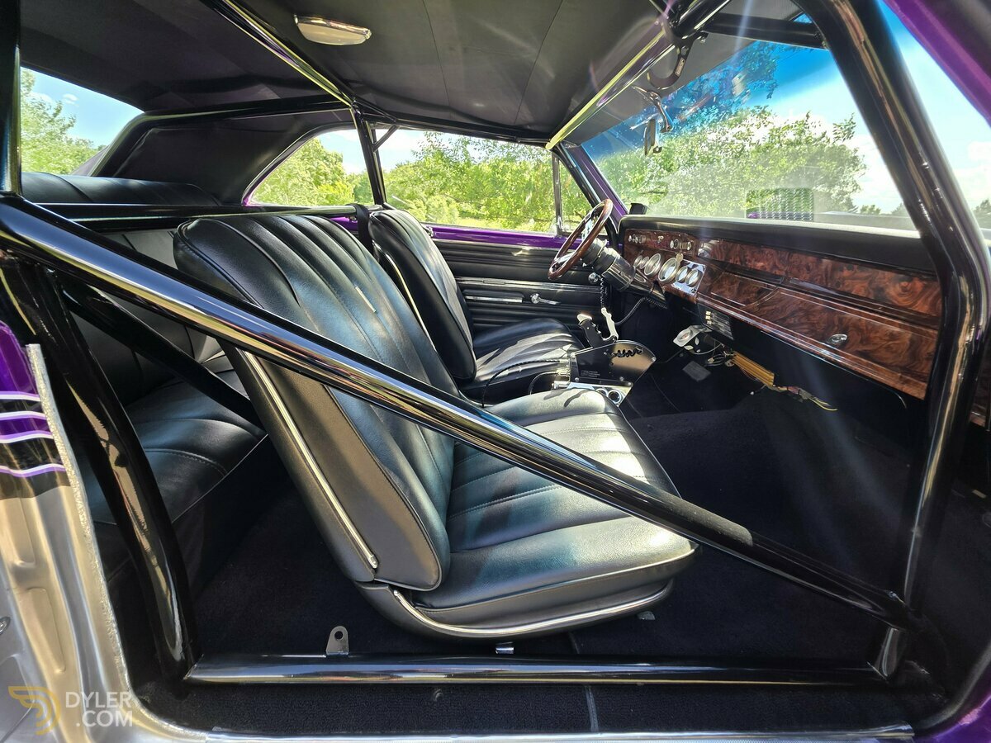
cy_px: 372
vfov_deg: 89.9
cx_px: 496
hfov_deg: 106.2
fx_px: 372
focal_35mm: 13
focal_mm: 2.2
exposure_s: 1/120
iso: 32
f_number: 1.9
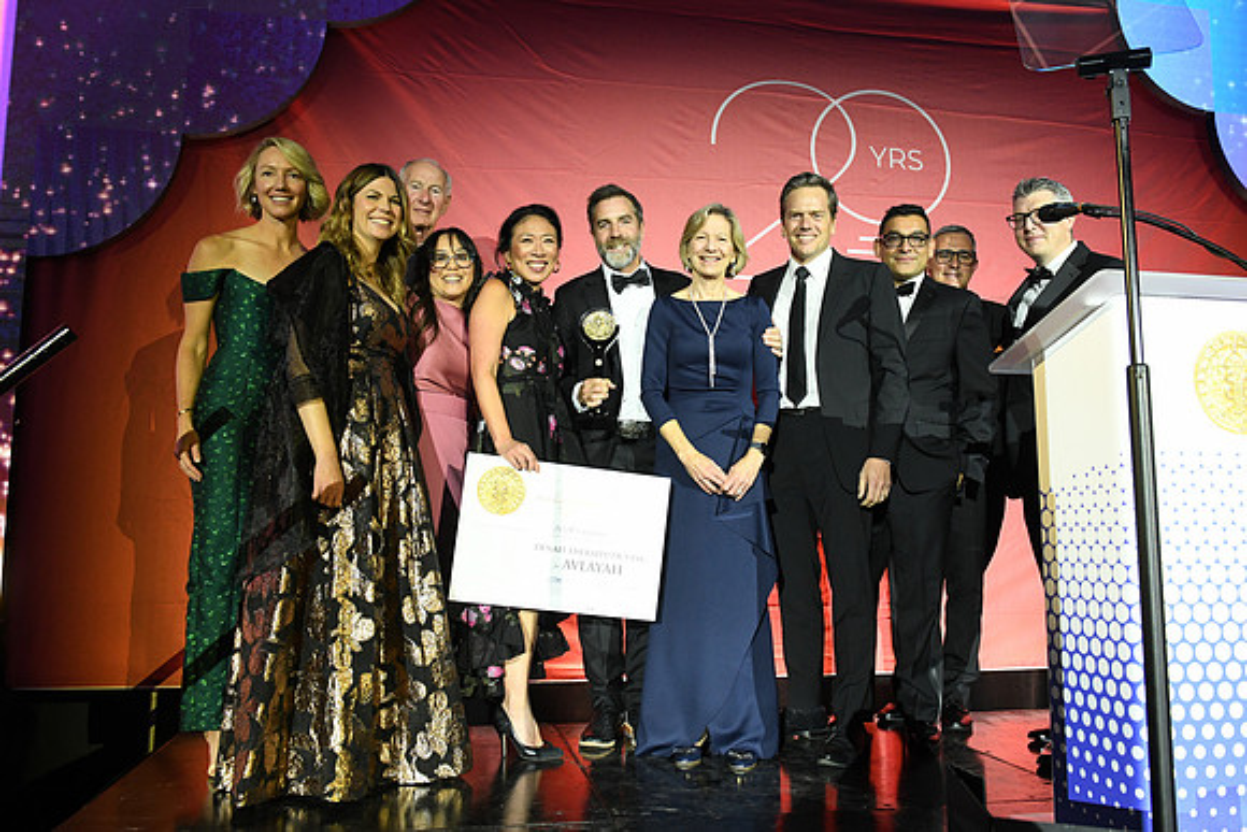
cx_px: 624
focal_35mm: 29
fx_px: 1005
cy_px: 416
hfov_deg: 63.6
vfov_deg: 45.0
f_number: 5.6
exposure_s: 1/200
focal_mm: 29
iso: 3200
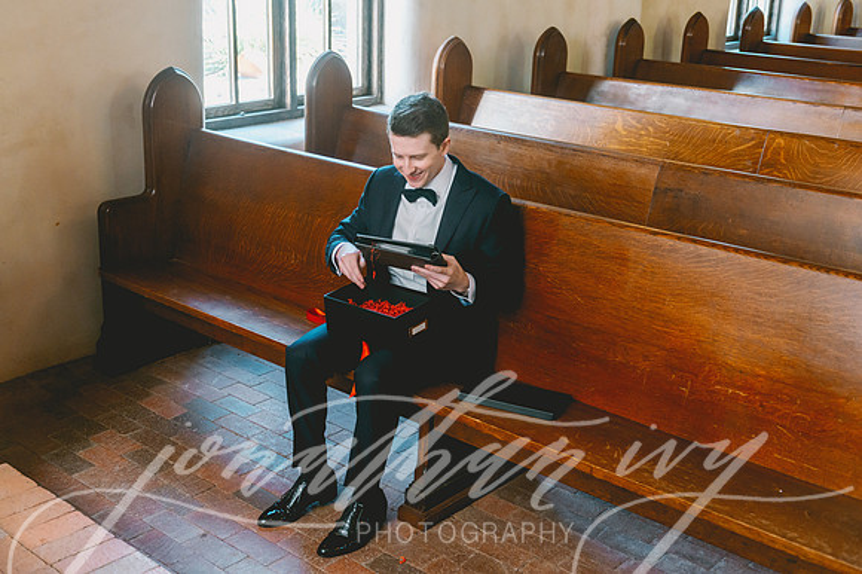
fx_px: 1032
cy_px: 302
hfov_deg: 45.3
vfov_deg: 31.1
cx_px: 398
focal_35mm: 43
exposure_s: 1/250
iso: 1000
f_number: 3.5
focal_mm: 40
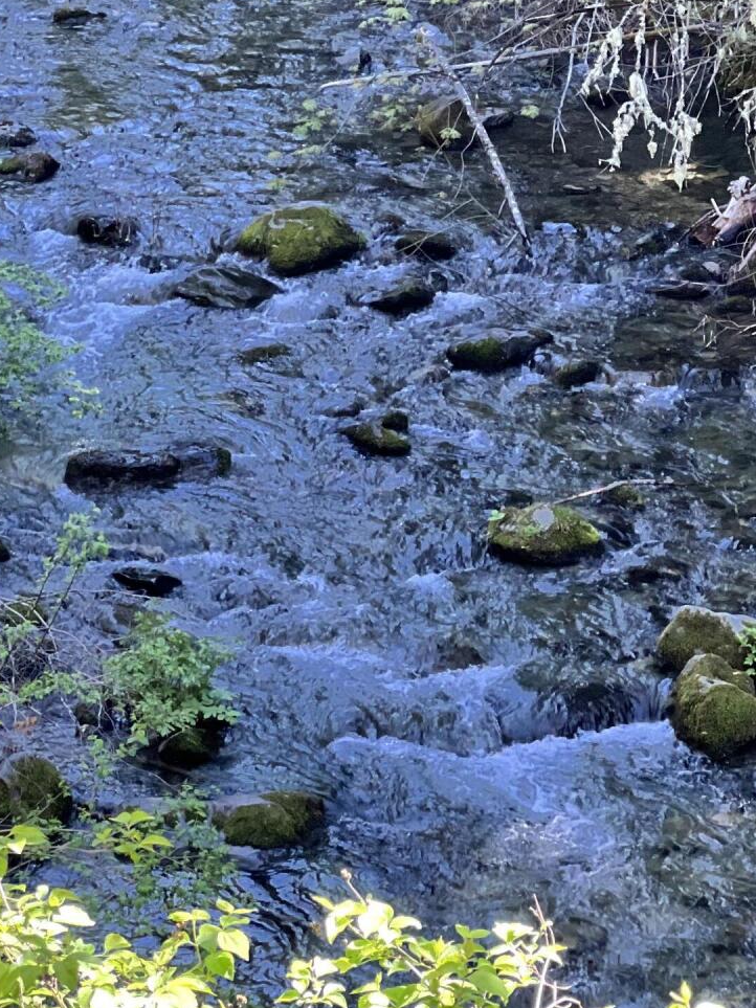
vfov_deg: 12.3
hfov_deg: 9.3
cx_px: 419
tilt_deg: -16.9
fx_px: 4660
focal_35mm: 160
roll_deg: +0.5
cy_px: 201
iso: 125
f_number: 2.8
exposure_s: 1/99
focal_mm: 9
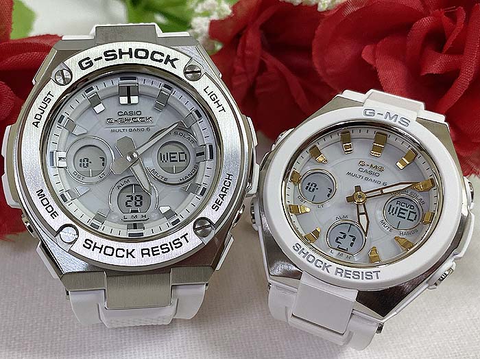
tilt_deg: -41.8
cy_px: 180
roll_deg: -0.6
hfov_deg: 67.4
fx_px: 360
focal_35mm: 26
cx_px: 240
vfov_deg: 53.0
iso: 100
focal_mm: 4.25
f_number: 1.8
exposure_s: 1/120
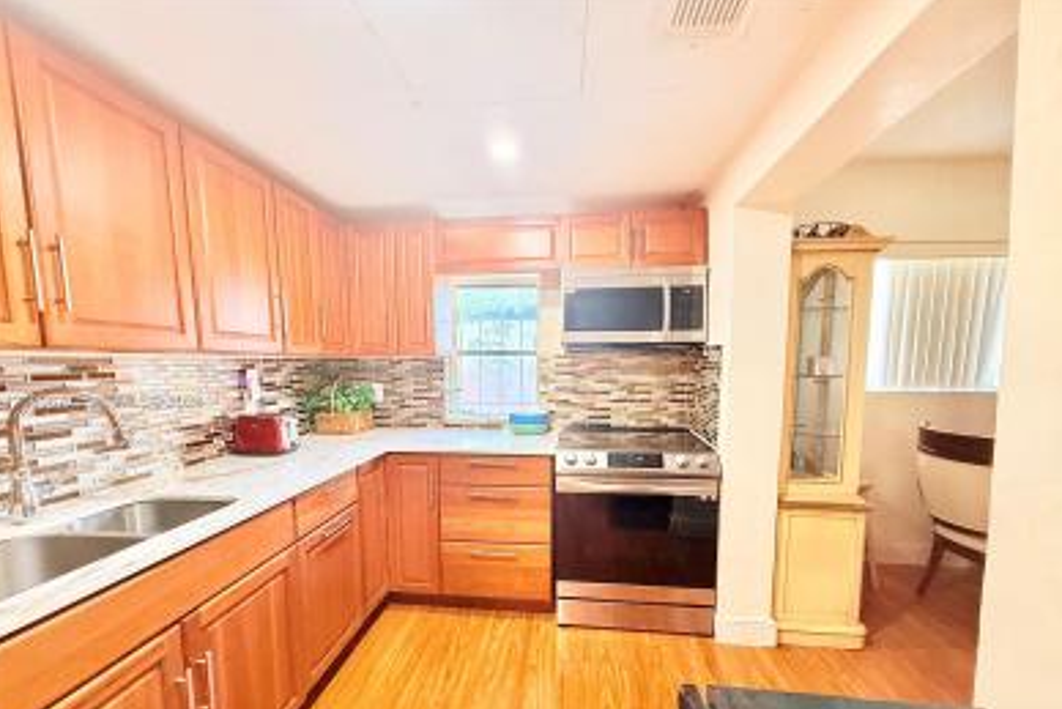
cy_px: 402
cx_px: 536
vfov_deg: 77.0
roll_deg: +0.5
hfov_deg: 100.4
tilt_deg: -4.7
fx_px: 443
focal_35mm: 15
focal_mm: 2.22
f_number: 2.2
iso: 400
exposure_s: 1/60
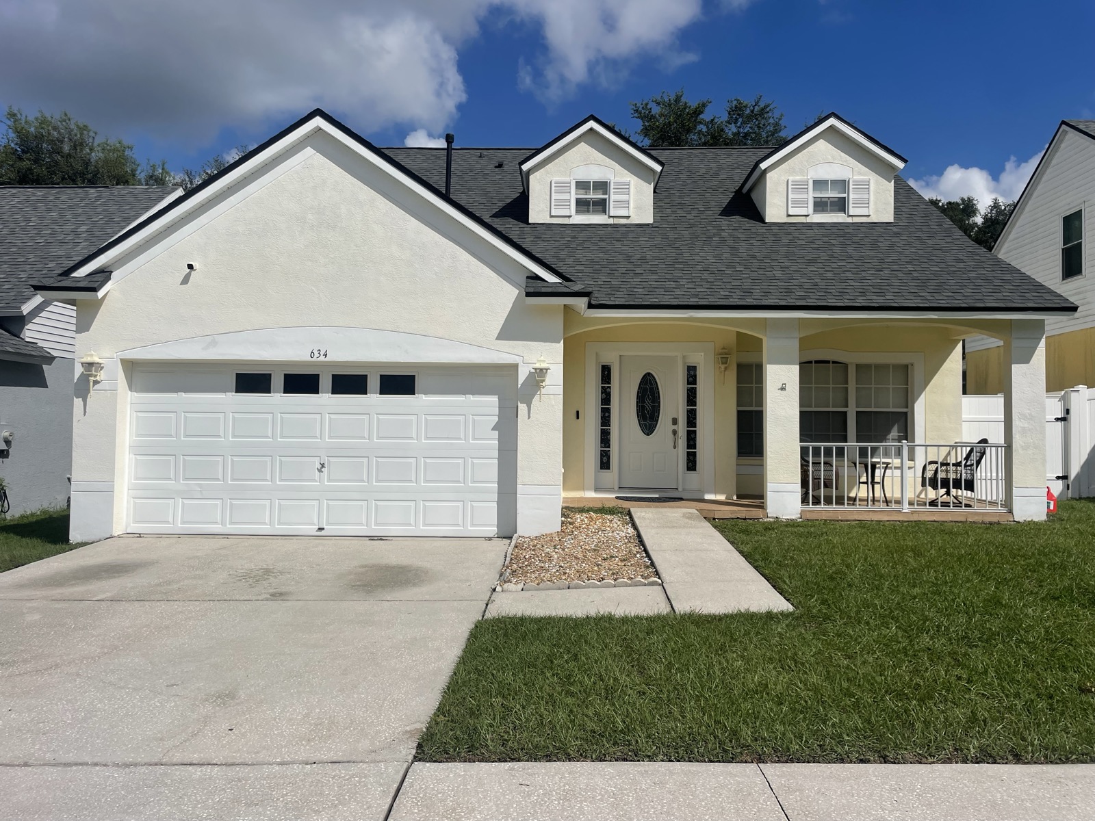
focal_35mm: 26
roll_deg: -0.5
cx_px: 548
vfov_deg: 53.1
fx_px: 822
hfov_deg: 67.3
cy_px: 410
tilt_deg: +1.4
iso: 32
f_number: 1.6
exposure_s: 1/11905
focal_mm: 4.2
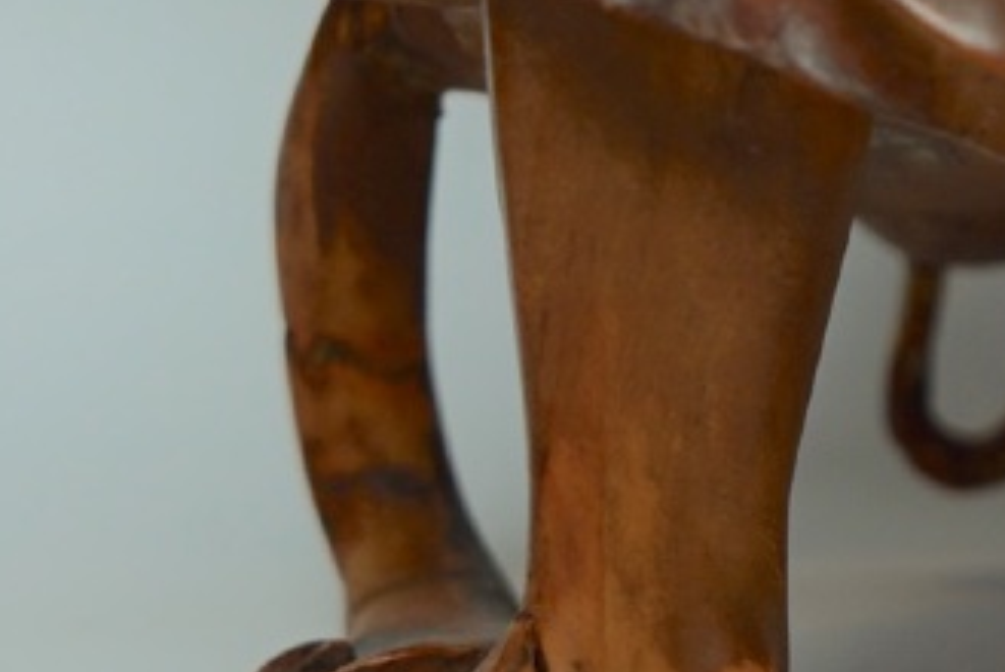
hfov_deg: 12.8
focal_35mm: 157
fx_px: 4387
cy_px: -52
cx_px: 1118
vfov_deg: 8.7
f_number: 5.6
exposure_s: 1/80
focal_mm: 29
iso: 100
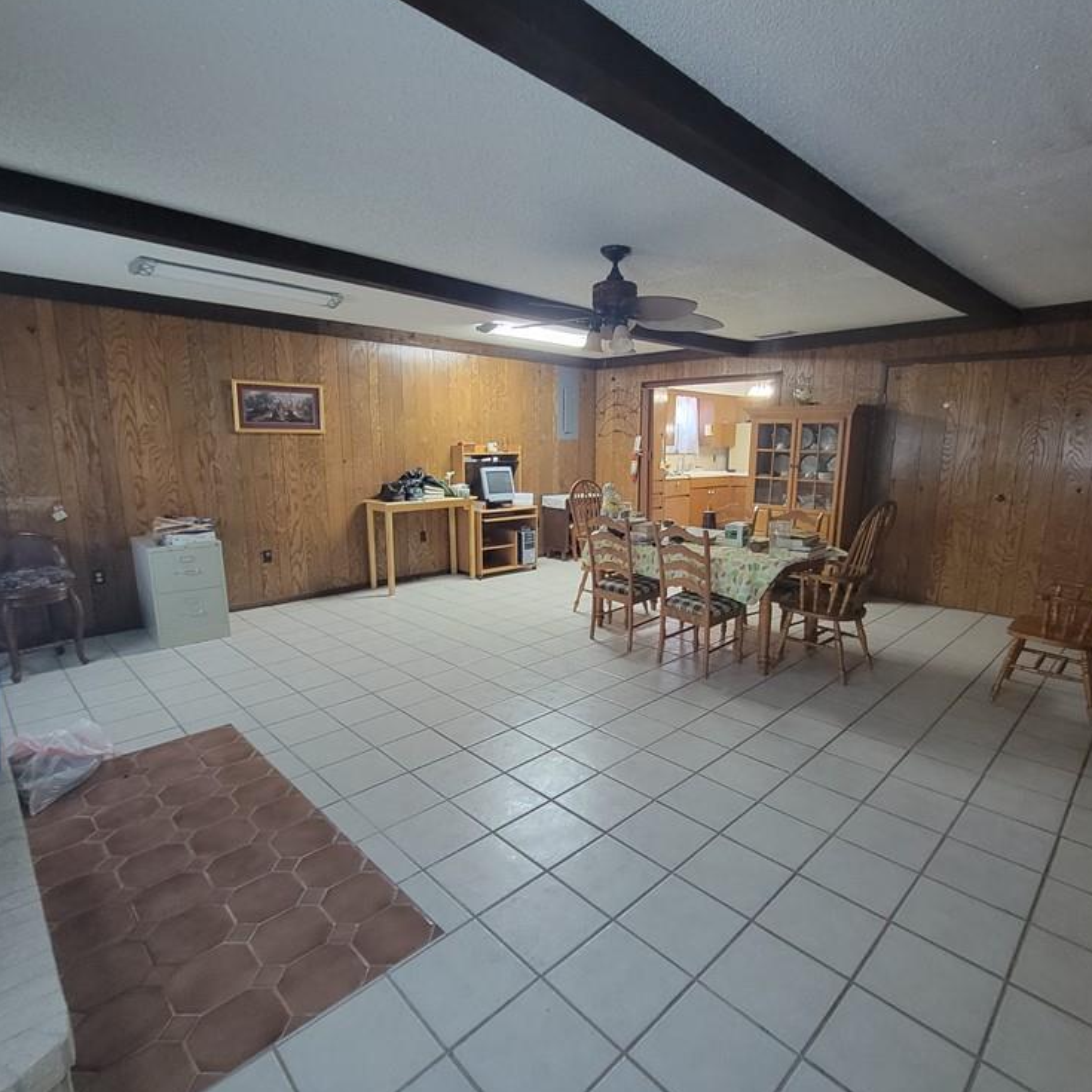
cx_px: 565
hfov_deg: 87.4
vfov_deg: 87.4
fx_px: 571
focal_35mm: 16
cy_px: 553
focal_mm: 2.2
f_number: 2.2
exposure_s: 1/30
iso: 640
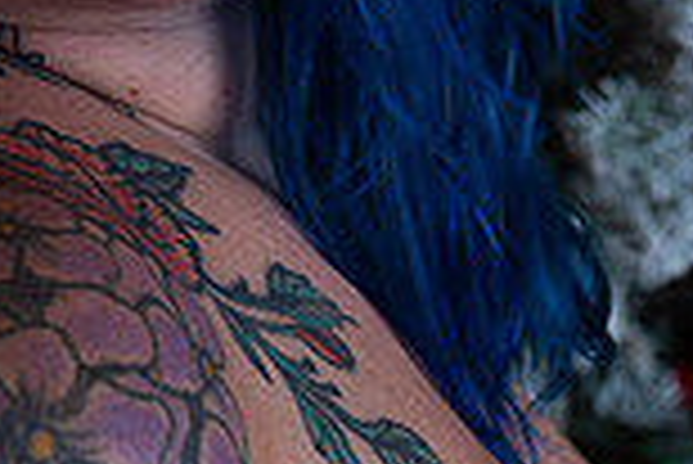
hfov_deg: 15.4
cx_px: 81
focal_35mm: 132
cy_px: -340
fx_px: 2543
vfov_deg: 9.9
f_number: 5
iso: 100
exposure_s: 1/800
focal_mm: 35
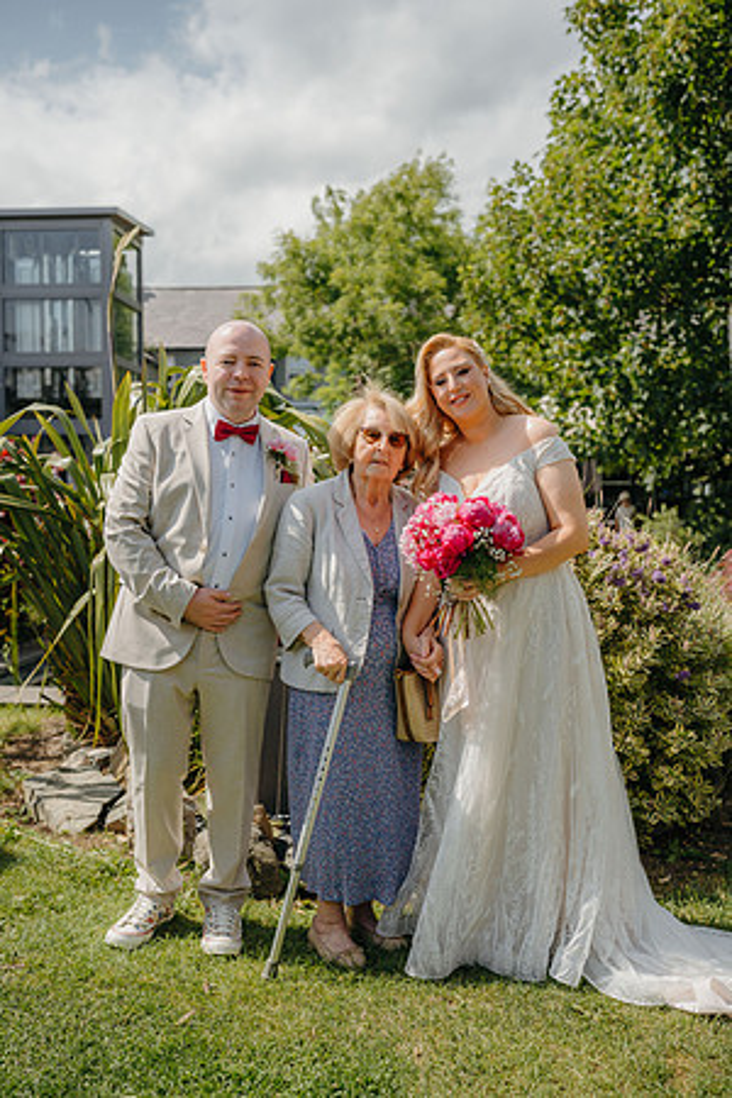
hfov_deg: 37.9
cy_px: 549
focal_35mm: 35
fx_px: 1067
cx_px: 366
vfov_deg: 54.4
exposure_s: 1/1250
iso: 100
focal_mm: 35
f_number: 2.8
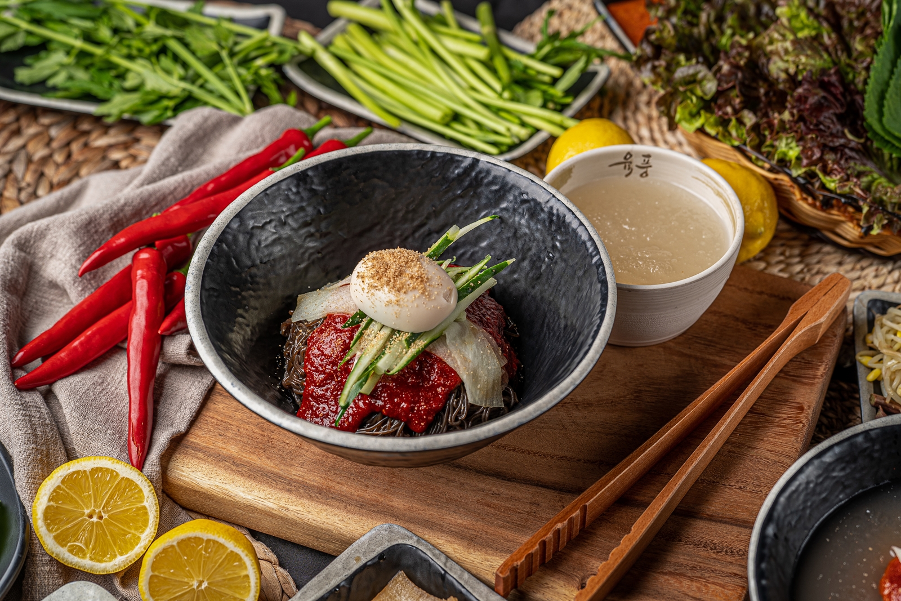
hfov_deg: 26.0
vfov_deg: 17.5
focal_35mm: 78
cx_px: 450
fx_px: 1952
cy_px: 300
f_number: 5.6
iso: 100
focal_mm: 78
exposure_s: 1/125
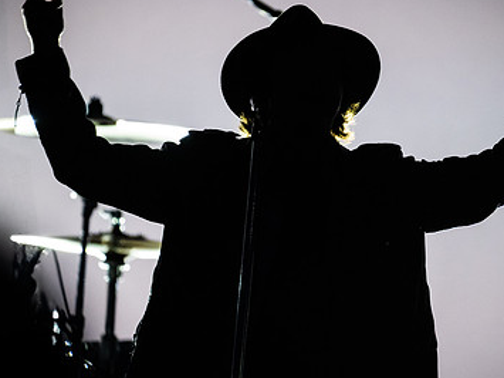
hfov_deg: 2.4
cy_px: 177
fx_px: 12255
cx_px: 267
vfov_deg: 1.8
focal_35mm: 842
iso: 5000
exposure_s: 1/125
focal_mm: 500
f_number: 5.6
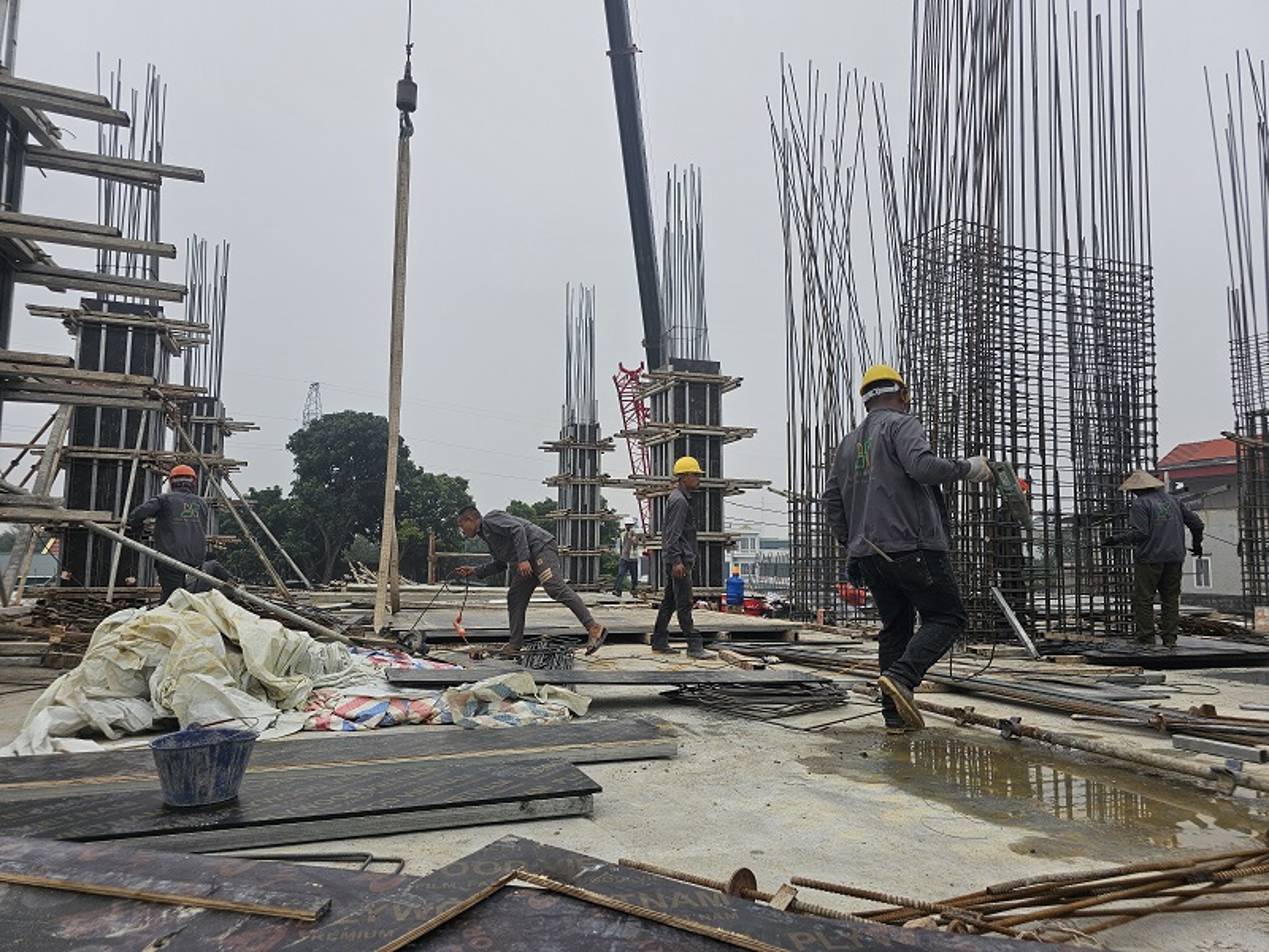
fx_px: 843
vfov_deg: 58.9
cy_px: 476
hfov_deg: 73.9
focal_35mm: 23
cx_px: 634
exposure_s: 1/322
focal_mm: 6.3
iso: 10
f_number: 1.7
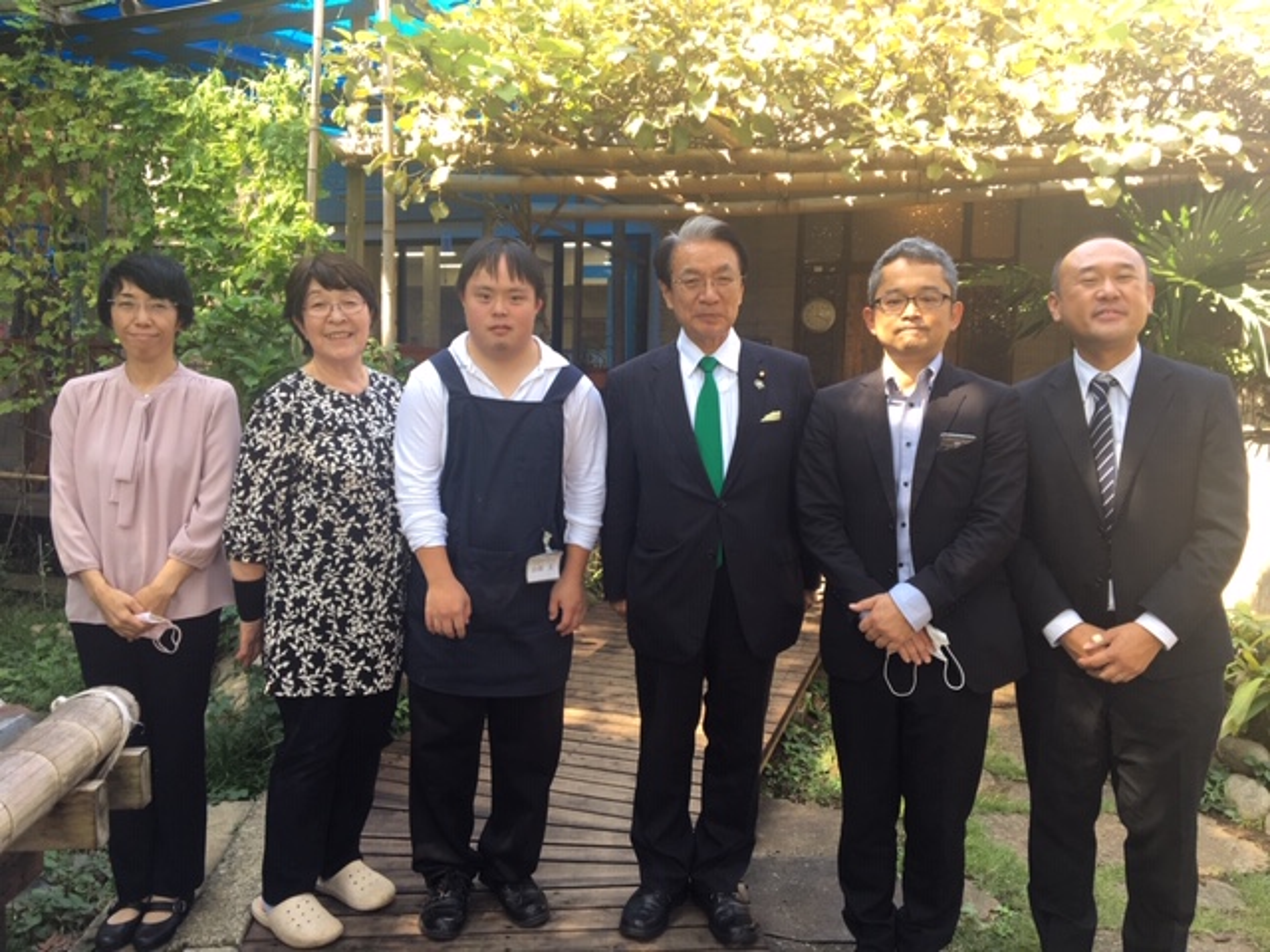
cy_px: 476
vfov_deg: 48.2
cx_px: 635
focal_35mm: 29
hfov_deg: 61.7
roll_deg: -2.1
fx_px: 1064
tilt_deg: -4.1
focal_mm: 4.15
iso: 25
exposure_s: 1/60
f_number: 2.2
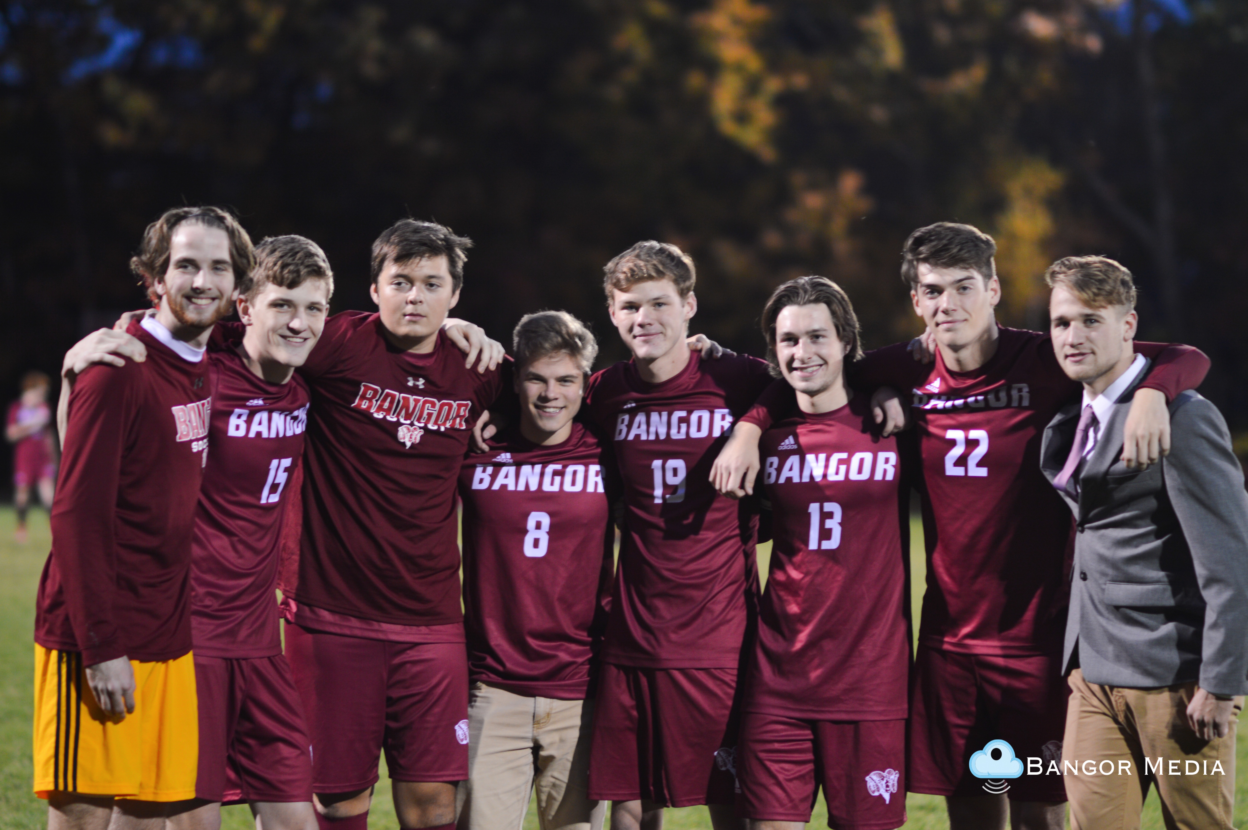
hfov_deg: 16.1
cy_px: 415
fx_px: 4416
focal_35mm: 128
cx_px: 624
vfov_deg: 10.7
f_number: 1.4
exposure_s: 1/60
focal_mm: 85
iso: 100
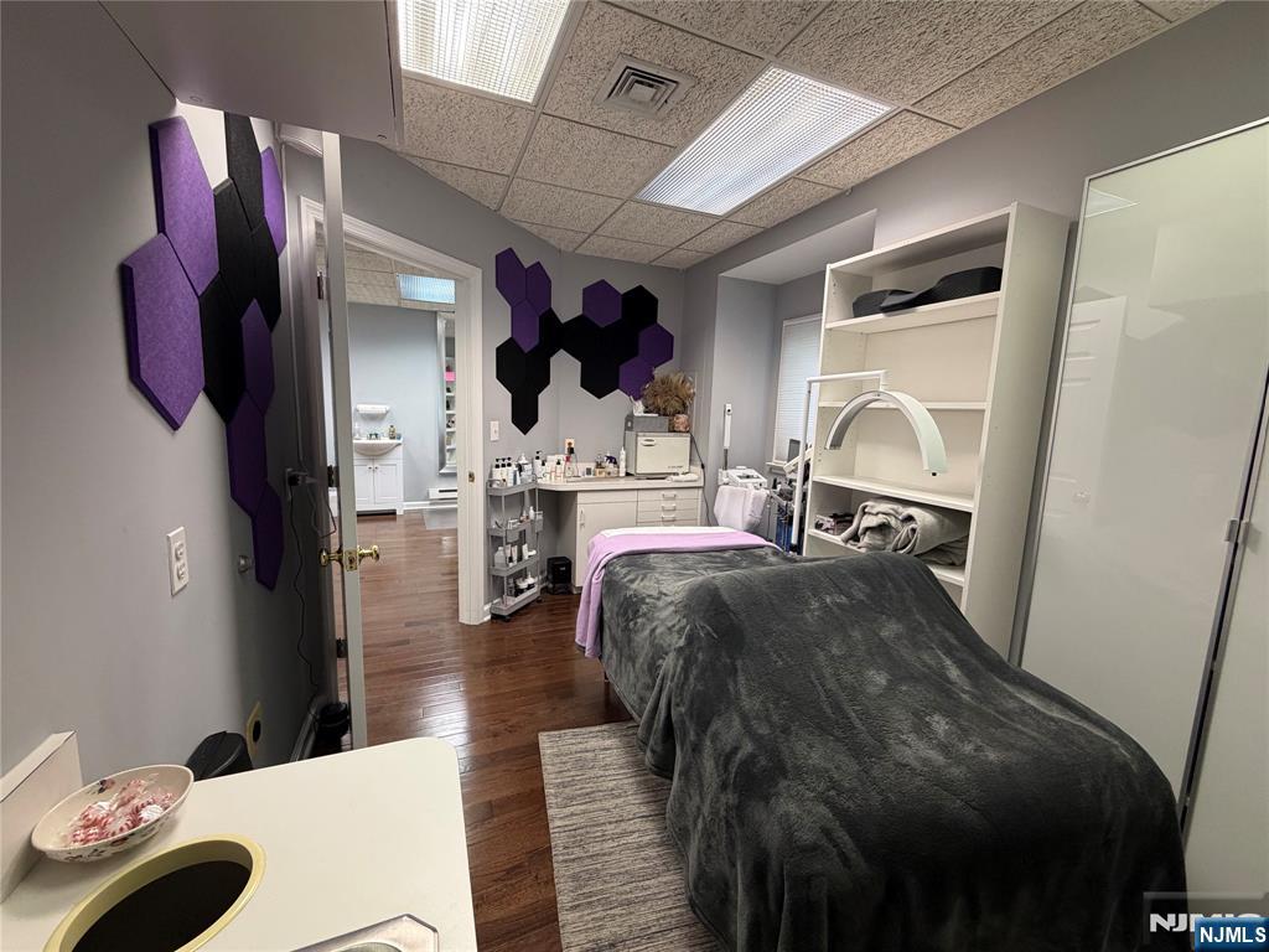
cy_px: 476
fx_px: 513
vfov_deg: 85.7
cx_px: 634
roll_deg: -1.6
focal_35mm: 14
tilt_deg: -7.6
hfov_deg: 102.1
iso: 200
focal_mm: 2.22
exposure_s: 1/60
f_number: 2.2
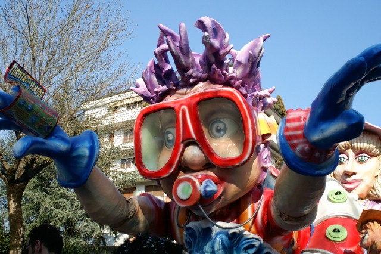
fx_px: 444
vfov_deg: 31.9
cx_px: 190
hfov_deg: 46.4
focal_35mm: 42
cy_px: 127
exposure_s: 1/500
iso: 200
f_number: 6.3
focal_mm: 28
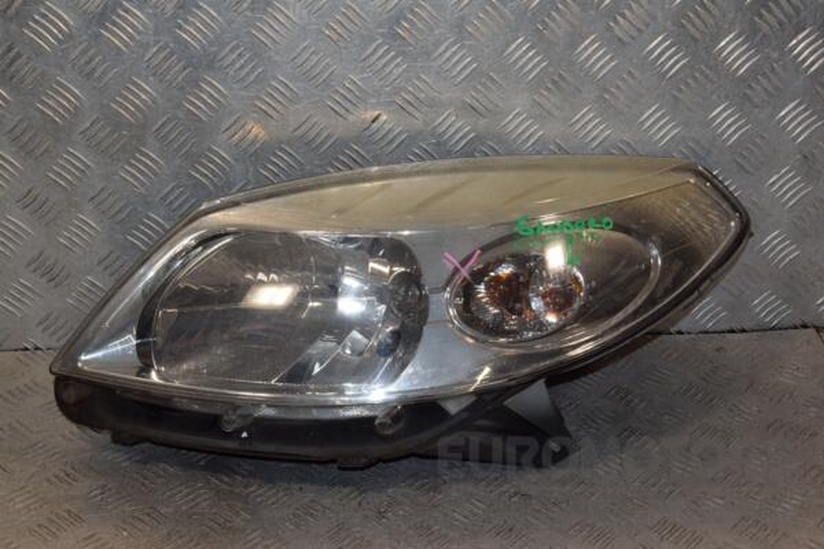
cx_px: 412
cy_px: 274
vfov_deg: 23.8
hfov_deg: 35.1
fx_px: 1305
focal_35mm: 57
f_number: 11
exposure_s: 1/200
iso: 800
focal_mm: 38
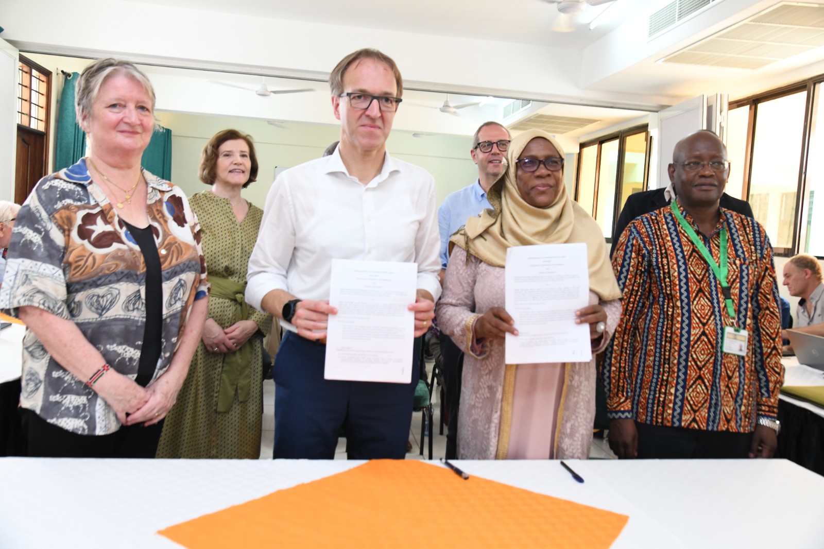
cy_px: 274
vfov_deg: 42.3
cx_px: 412
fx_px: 709
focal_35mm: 31
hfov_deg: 60.3
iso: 1600
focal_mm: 31
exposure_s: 1/60
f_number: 5.6
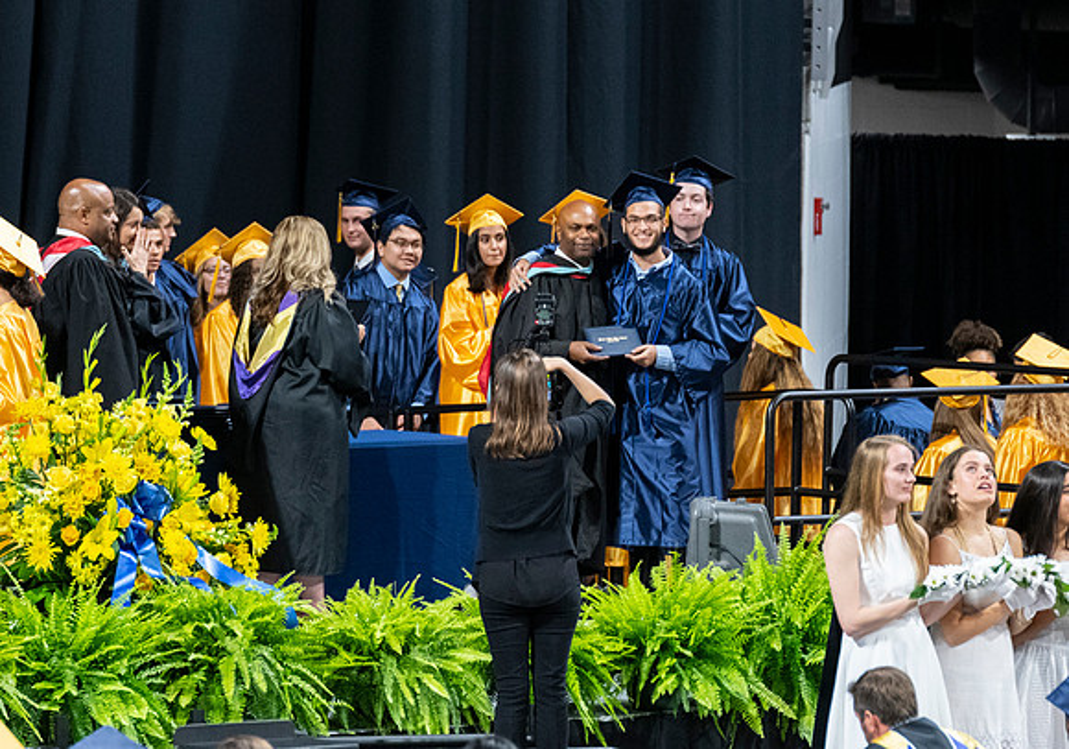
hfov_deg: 5.8
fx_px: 10481
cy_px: 389
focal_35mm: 348
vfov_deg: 4.1
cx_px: 669
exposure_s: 1/200
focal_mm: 200
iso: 2000
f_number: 4
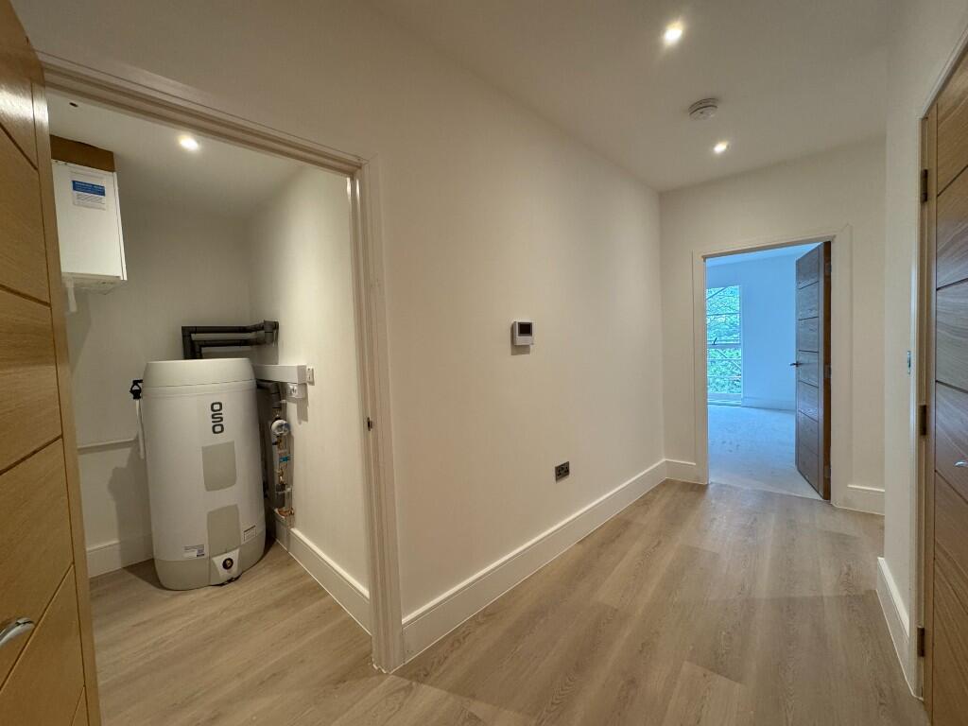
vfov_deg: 85.7
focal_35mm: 14
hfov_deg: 102.1
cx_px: 484
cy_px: 363
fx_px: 391
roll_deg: +2.2
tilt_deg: -2.6
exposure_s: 1/100
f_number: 2.2
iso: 250
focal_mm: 2.22
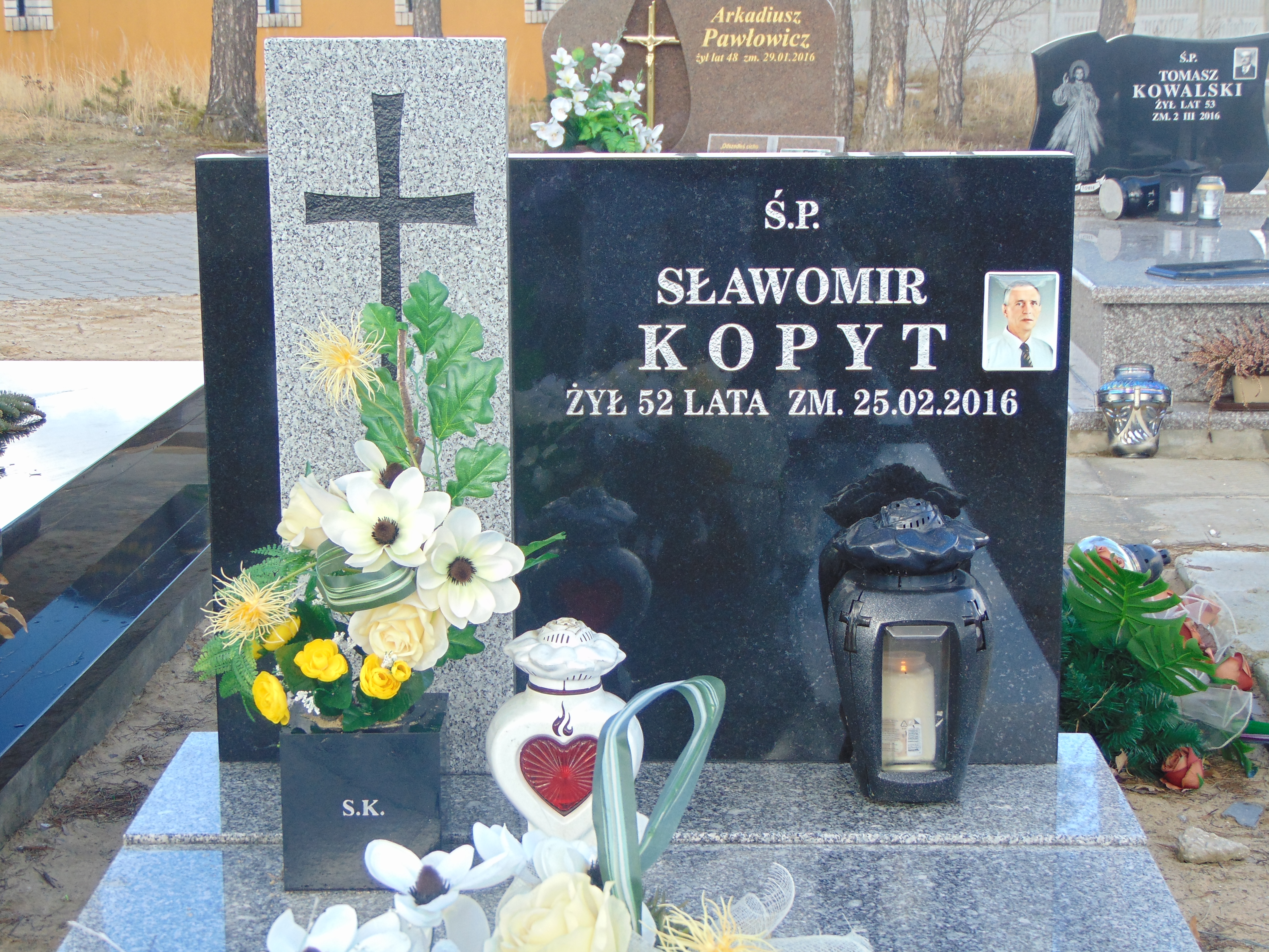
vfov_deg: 20.7
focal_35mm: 71
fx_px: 2603
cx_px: 634
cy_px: 476
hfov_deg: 27.4
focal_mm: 12.8
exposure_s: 1/125
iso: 80
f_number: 3.7
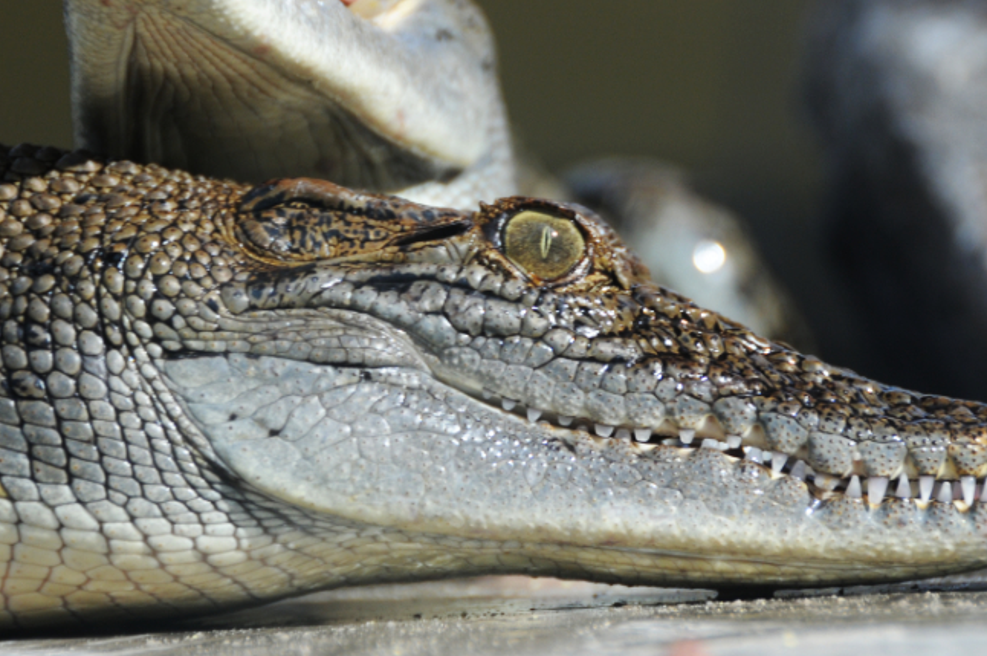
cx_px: 487
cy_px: 161
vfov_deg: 3.5
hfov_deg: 5.2
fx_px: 10816
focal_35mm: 395
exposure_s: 1/640
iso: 250
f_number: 5.6
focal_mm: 170
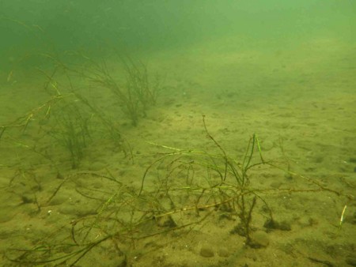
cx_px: 178
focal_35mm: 28
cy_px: 134
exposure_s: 1/125
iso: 100
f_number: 3.3
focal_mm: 4.9
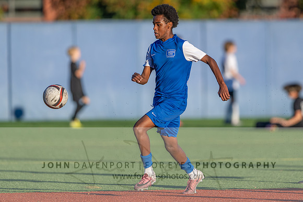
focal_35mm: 602
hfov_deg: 3.4
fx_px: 5065
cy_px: 60
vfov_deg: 2.3
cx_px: 218
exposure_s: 1/2000
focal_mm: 400
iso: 160
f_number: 2.8
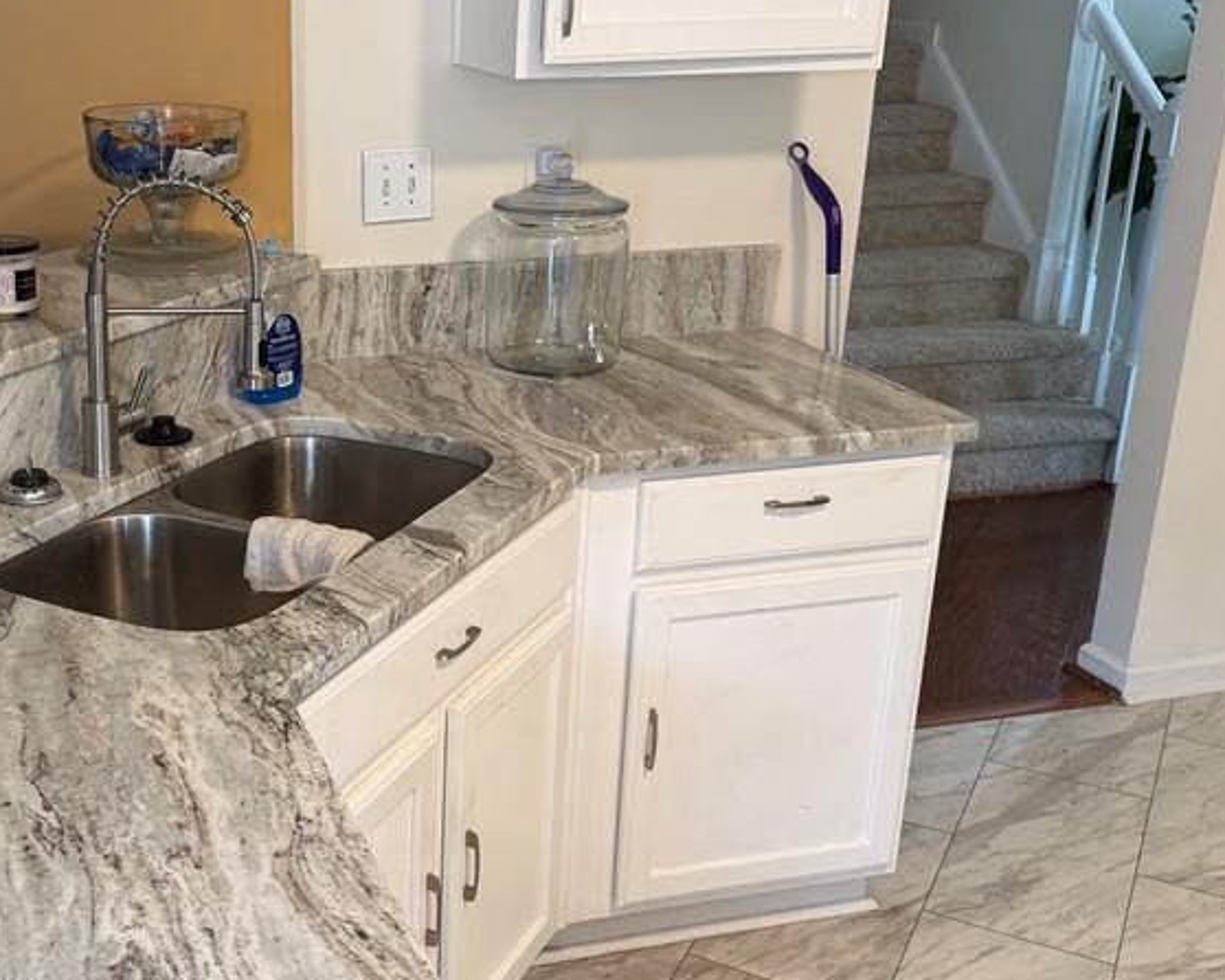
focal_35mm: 43
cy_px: 468
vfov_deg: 34.9
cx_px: 342
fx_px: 1558
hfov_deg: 41.9
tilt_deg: -19.1
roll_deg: -0.1
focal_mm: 6.76
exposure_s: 1/60
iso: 125
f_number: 1.78
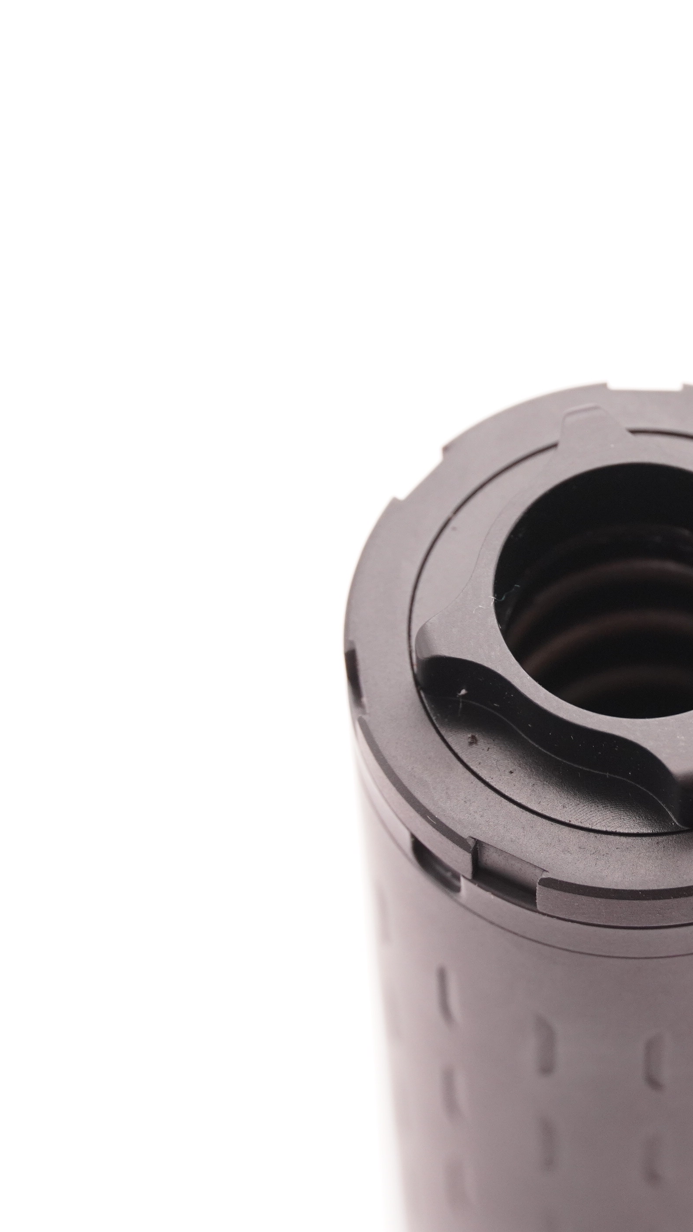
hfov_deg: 7.0
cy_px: 619
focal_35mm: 173
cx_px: 665
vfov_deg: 12.5
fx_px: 5645
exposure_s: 1/125
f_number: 5.6
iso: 800
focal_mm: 73
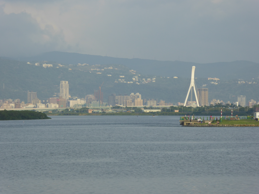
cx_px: 130
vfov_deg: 7.2
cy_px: 97
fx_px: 1541
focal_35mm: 206
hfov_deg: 9.6
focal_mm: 33.2
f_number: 5.6
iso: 100
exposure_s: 1/320
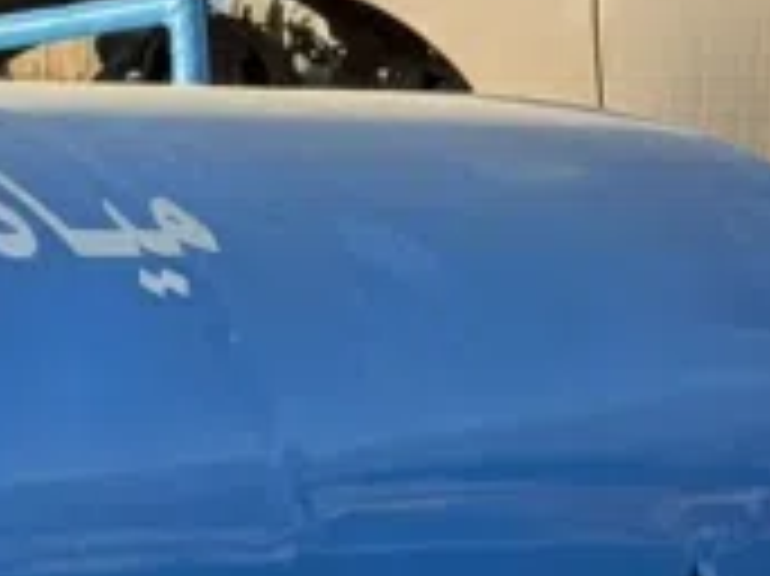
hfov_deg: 6.6
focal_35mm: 288
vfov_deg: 5.1
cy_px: 576
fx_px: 6402
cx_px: -1031
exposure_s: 1/1185
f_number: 1.78
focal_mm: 6.76
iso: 100
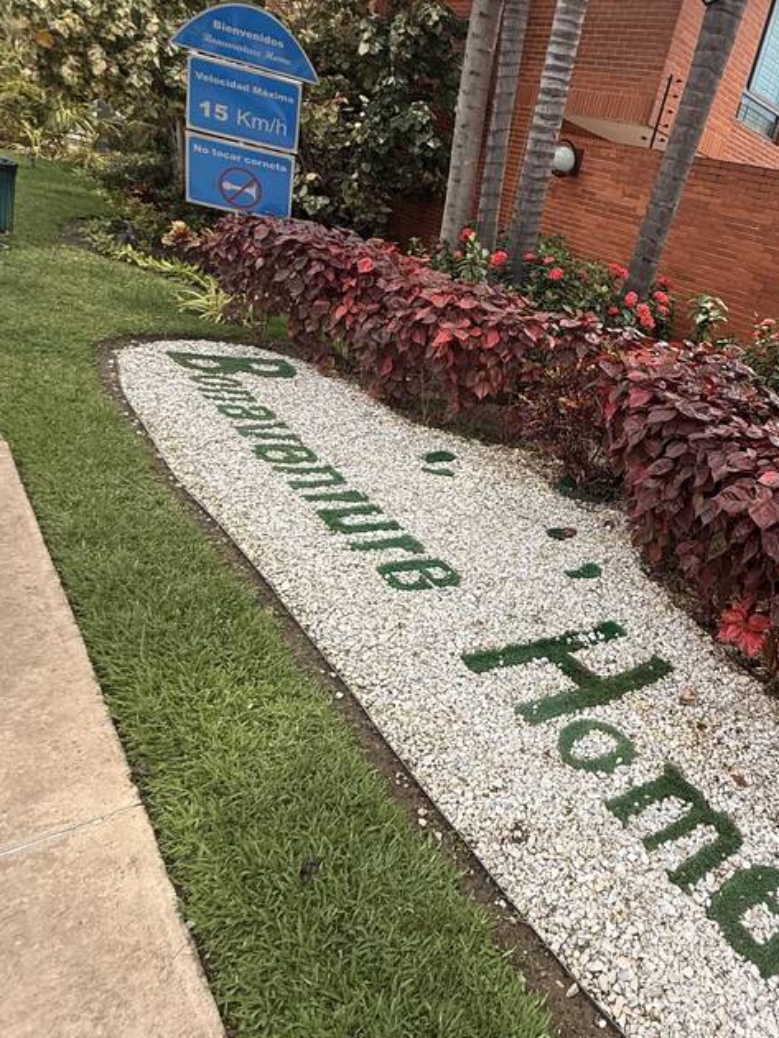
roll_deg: -17.7
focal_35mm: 24
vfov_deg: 71.4
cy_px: 466
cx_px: 598
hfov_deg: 53.8
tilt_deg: -16.7
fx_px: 720
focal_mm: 2.22
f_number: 2.2
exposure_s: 1/742
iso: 50
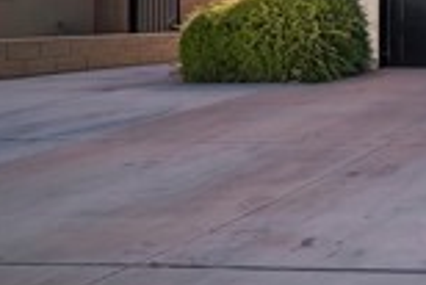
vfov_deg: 22.6
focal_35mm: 58
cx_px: 788
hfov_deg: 21.1
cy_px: 8
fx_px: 687
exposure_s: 1/200
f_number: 18
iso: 400
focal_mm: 14
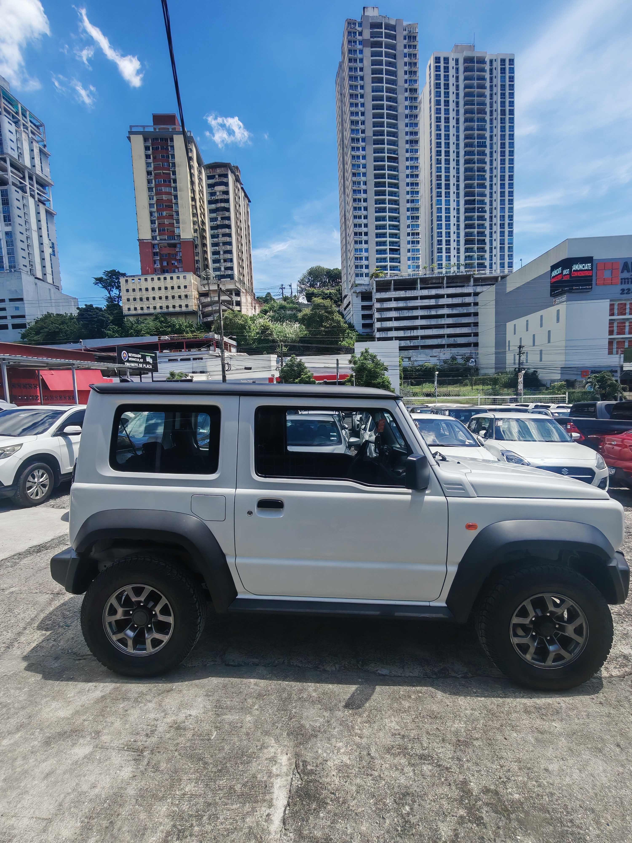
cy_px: 422
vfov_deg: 94.5
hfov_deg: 78.1
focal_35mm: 16
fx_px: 389
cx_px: 316
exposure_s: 1/1100
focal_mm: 1.96
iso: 50
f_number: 2.2
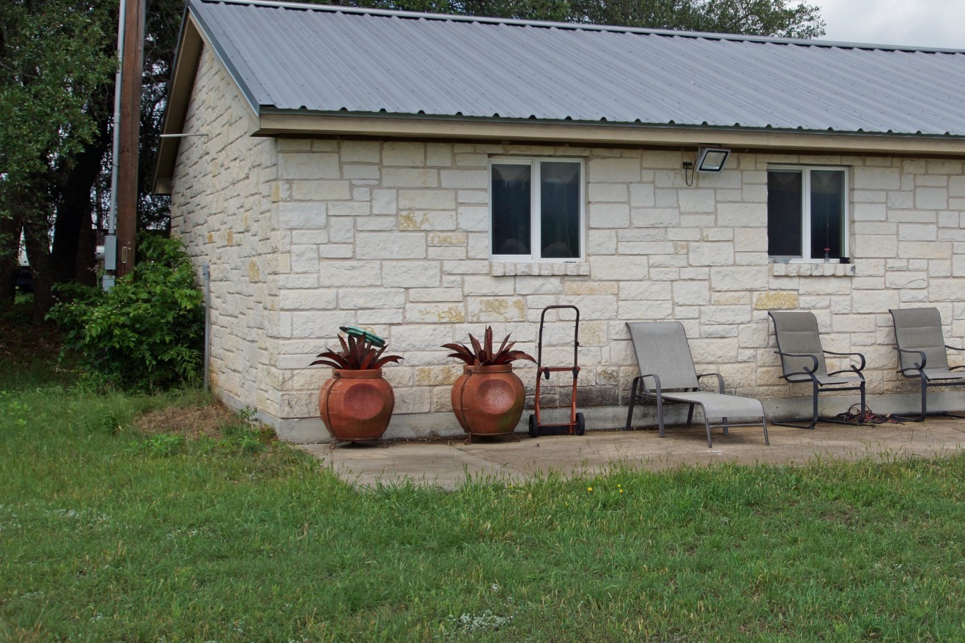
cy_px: 268
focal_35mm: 56
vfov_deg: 24.2
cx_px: 698
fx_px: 1501
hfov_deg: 35.0
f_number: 7.1
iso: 100
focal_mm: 24
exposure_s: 1/400
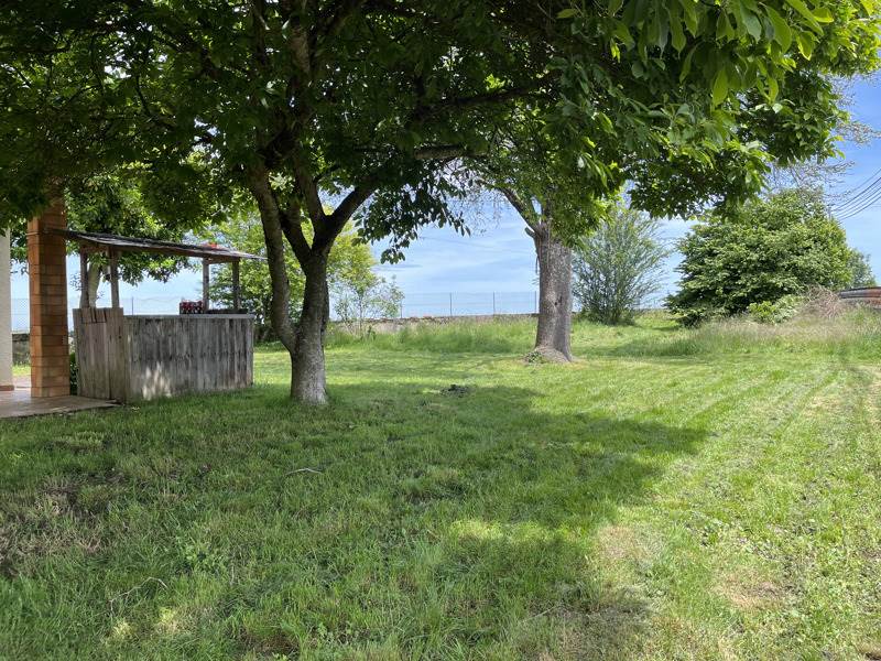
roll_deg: +1.4
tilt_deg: -0.4
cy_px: 330
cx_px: 440
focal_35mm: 26
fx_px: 662
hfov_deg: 67.3
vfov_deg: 53.1
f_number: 1.6
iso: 50
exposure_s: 1/928
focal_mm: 5.1
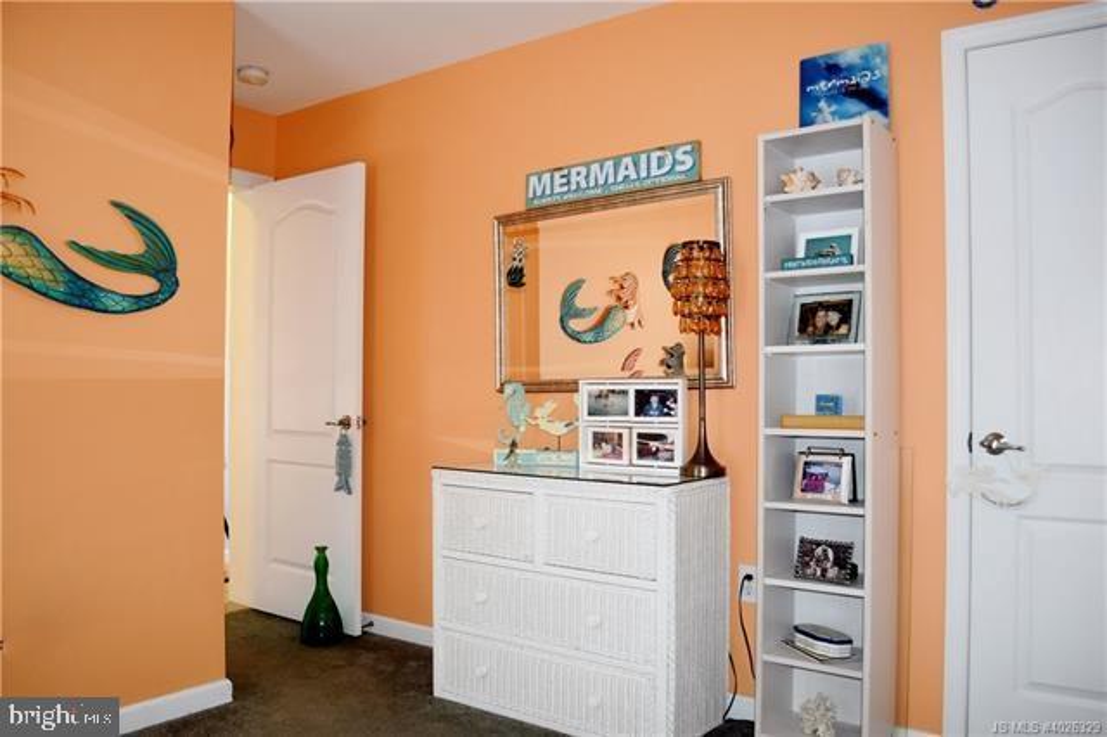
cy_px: 368
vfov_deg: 47.9
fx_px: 830
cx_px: 554
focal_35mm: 27
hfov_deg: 67.4
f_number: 3.5
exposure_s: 1/60
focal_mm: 18
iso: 900
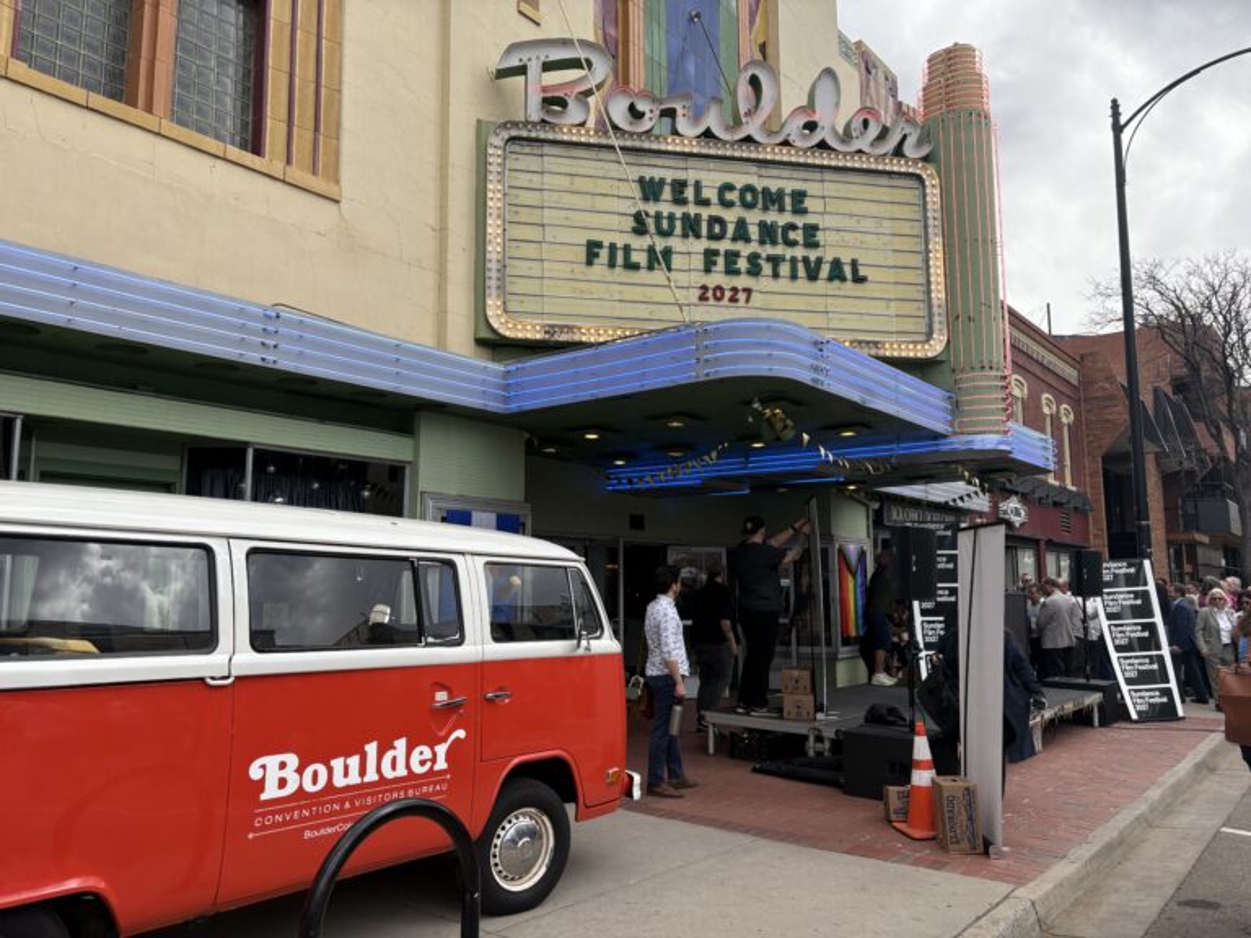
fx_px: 940
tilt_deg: +7.5
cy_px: 469
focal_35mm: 26
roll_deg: -0.2
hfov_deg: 67.3
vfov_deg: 53.1
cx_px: 626
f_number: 1.6
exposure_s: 1/2012
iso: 64
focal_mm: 5.96
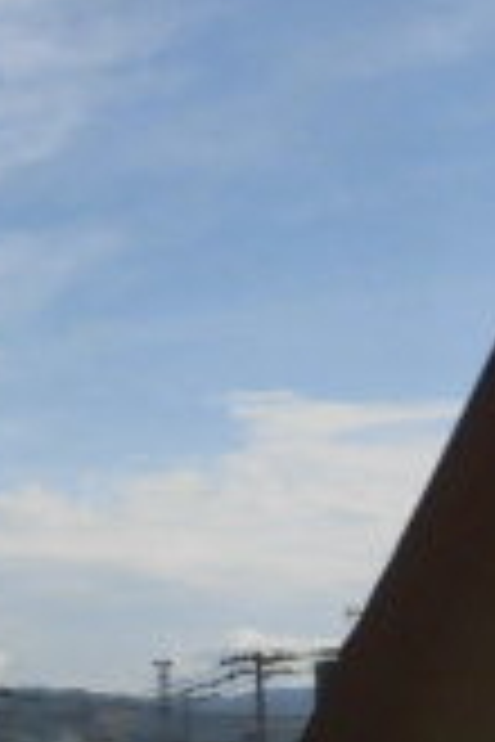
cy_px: 598
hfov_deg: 10.9
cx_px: -860
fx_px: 2000
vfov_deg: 20.8
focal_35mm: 97
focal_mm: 4.3
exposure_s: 1/500
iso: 100
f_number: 7.8
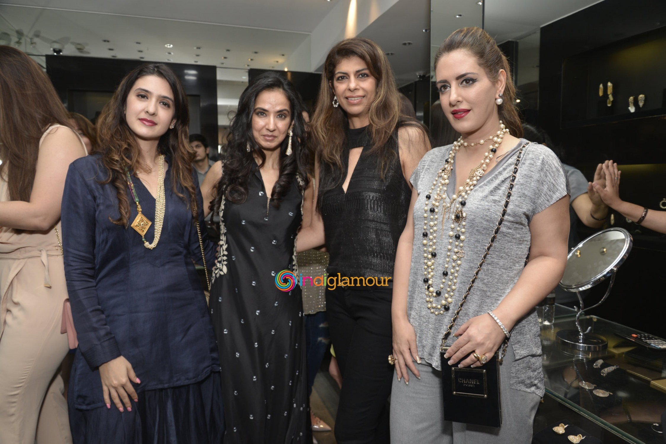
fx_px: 444
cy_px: 222
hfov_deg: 73.7
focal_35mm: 24
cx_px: 333
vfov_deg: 53.1
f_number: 5.6
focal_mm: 24
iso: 500
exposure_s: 1/200
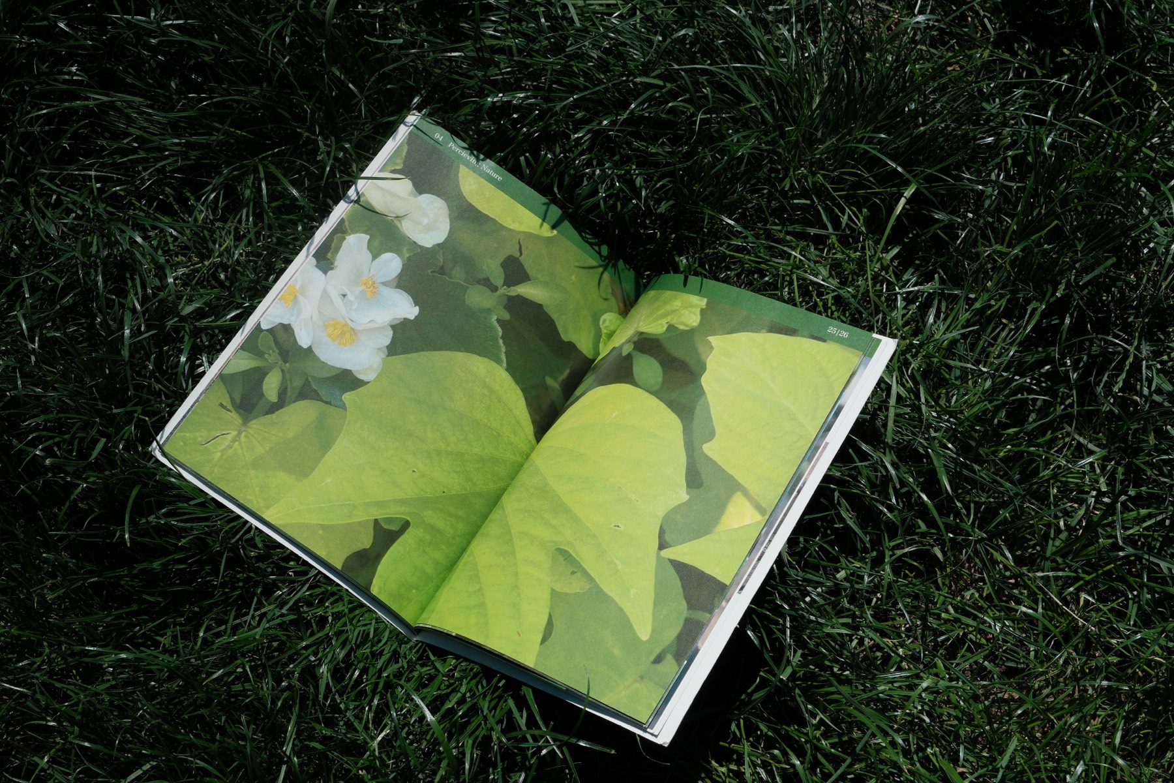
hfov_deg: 40.3
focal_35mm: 49
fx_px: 1598
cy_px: 392
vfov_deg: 27.5
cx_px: 587
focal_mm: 32.5
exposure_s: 1/500
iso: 320
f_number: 8
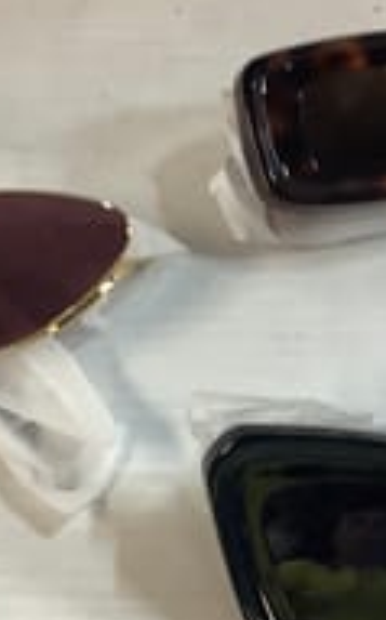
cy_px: 316
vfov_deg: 24.1
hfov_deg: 15.2
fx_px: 1451
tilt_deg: -59.6
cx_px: 198
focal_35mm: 86
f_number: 2.4
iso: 200
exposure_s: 1/50
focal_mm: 3.3
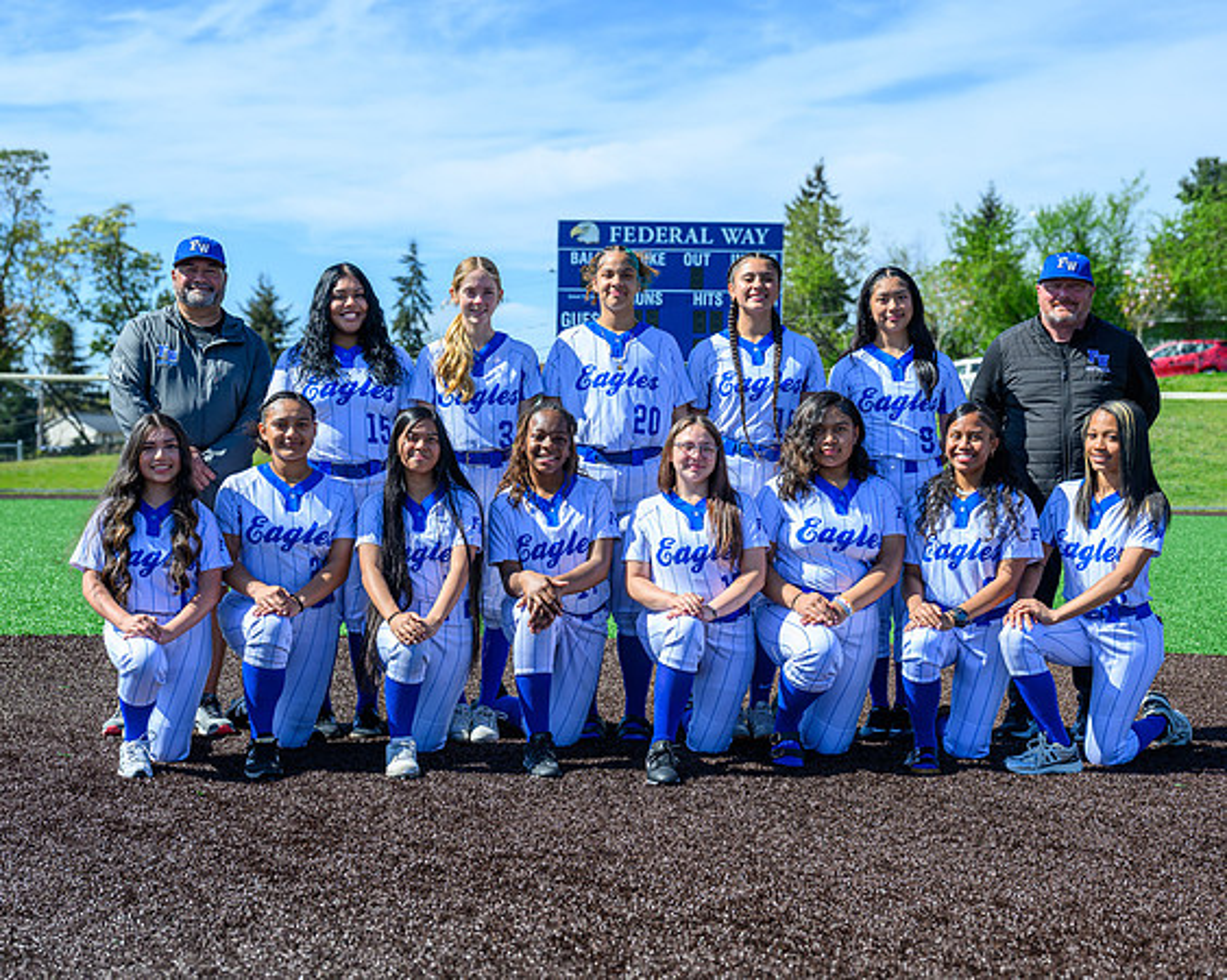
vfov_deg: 31.7
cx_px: 565
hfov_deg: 39.1
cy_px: 528
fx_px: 1724
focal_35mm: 48
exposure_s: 1/320
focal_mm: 38
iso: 64
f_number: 5
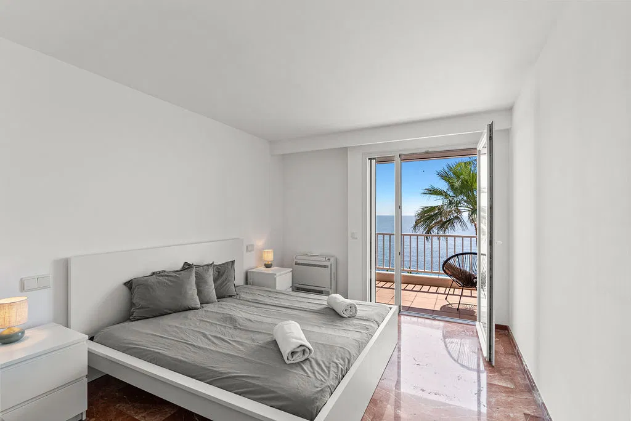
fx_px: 281
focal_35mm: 16
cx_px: 316
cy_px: 210
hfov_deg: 96.7
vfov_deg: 73.8
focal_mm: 16
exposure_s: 1/60
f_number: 5.6
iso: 200
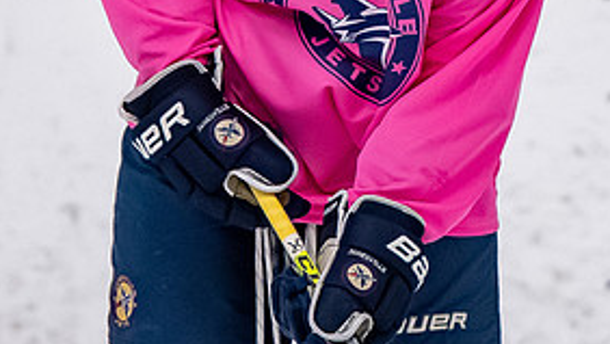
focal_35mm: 1004
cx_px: 420
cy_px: -255
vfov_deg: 1.2
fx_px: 16249
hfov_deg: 2.2
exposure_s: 1/800
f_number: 3.5
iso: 2000
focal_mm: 200
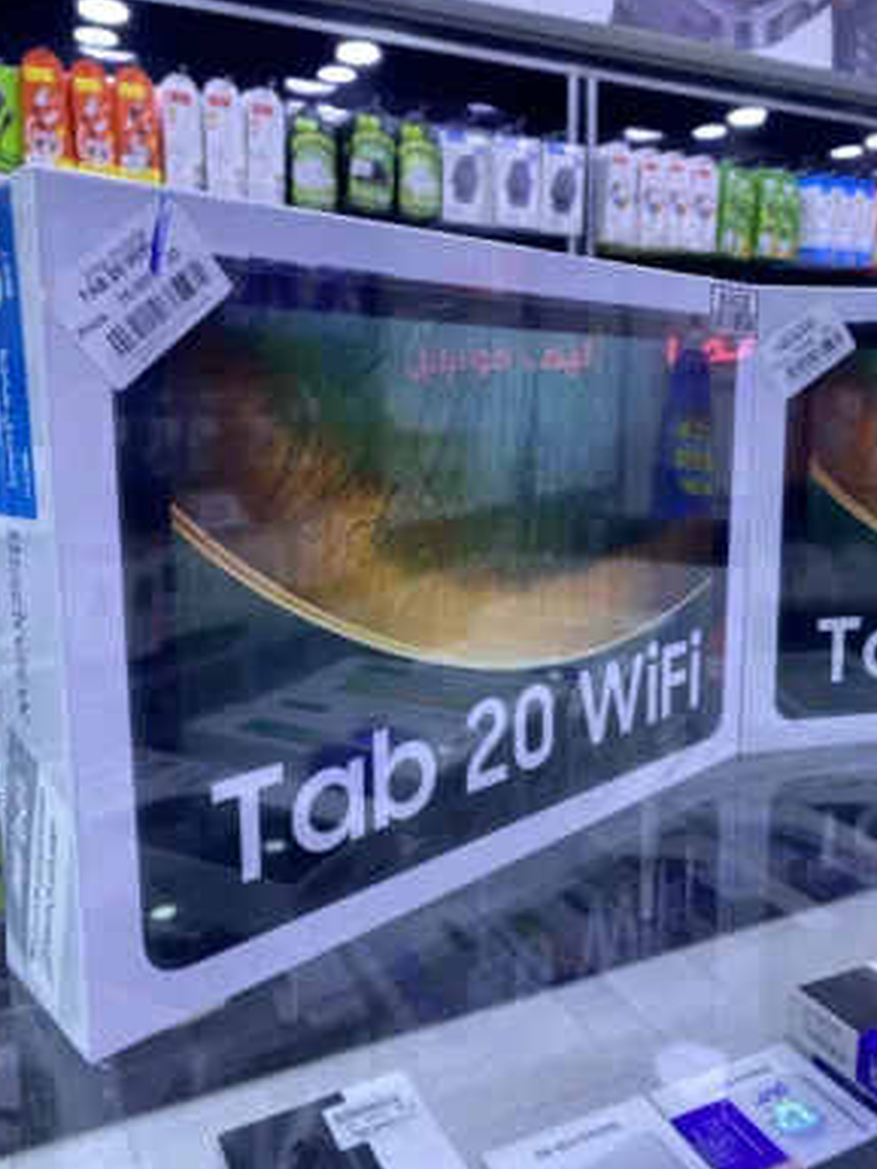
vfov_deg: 65.3
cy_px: 568
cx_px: 437
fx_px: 912
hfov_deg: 51.4
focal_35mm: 27
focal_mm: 4.25
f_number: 1.8
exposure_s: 1/100
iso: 64
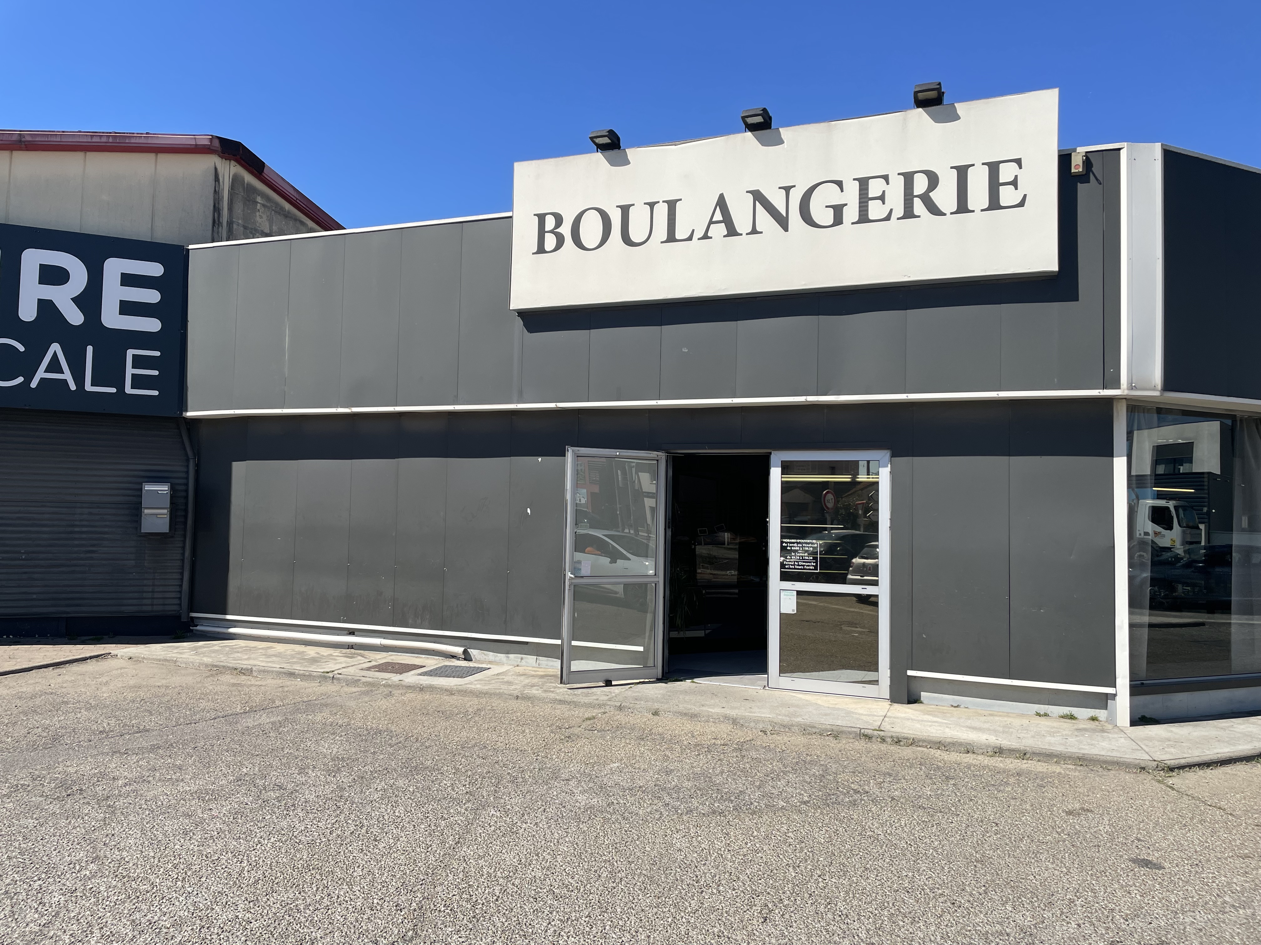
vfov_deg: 53.1
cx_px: 630
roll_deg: -1.7
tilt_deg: +3.3
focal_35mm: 26
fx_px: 947
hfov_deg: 67.3
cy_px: 472
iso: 32
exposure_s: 1/4292
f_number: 1.6
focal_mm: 4.2
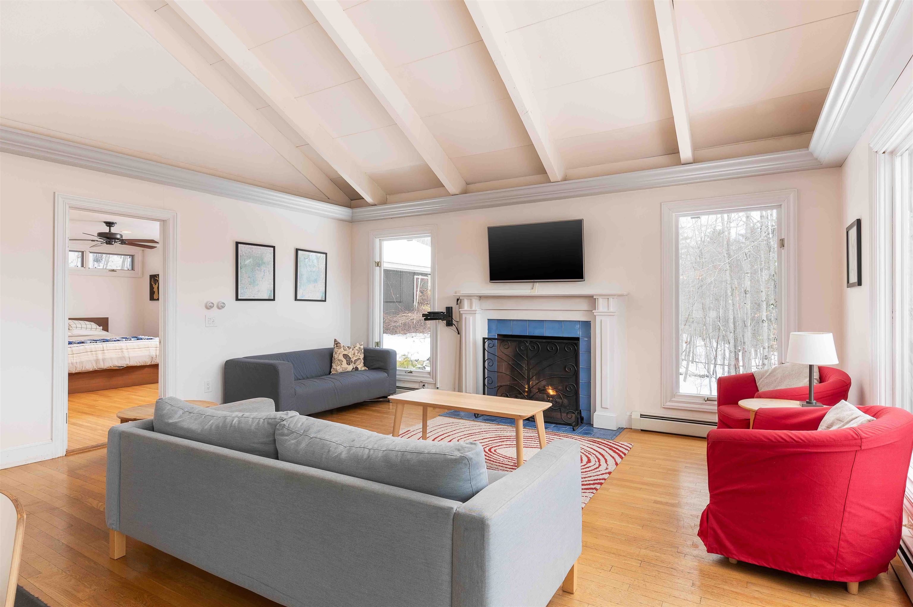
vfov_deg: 64.5
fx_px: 481
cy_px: 304
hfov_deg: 87.0
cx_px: 456
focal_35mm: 19
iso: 320
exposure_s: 1/25
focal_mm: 19
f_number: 11
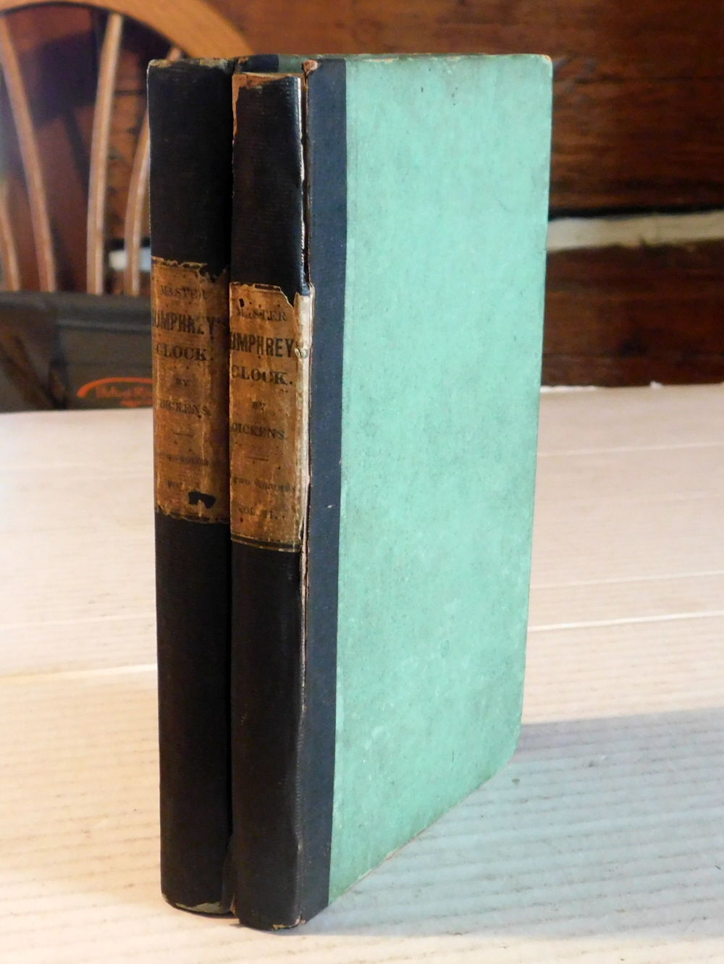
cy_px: 482
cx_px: 362
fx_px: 1115
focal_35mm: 40
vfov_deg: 46.8
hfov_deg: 36.0
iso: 400
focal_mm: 7.1
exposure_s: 1/30
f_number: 3.6
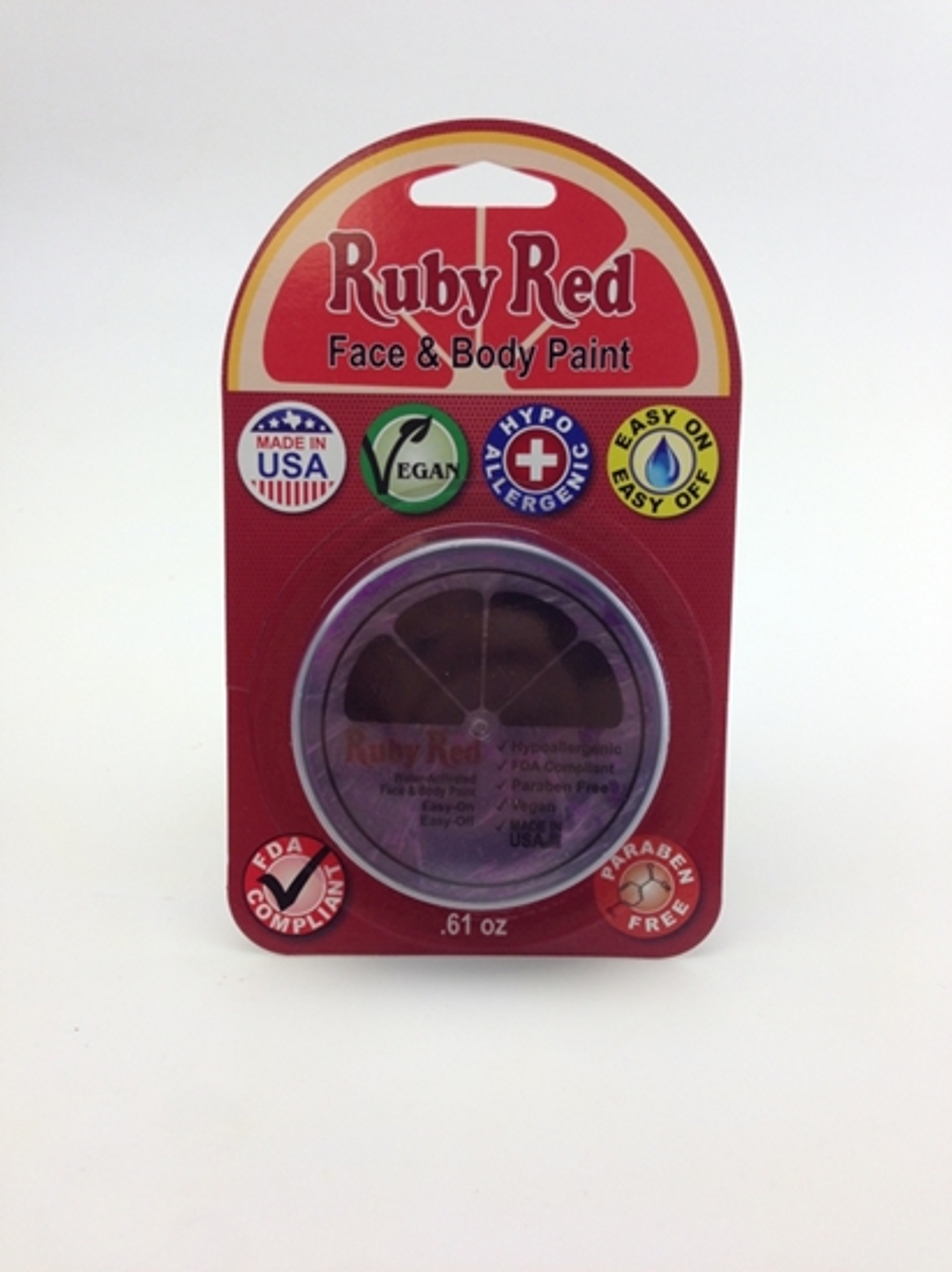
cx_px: 476
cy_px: 636
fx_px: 1211
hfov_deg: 42.9
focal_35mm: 33
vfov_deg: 55.4
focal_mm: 4.12
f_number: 2.4
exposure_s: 1/120
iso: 50
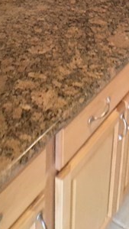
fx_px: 492
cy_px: -50
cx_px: 92
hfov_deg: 14.9
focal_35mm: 81
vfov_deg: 23.7
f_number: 2.2
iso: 200
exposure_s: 1/30
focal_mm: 4.15
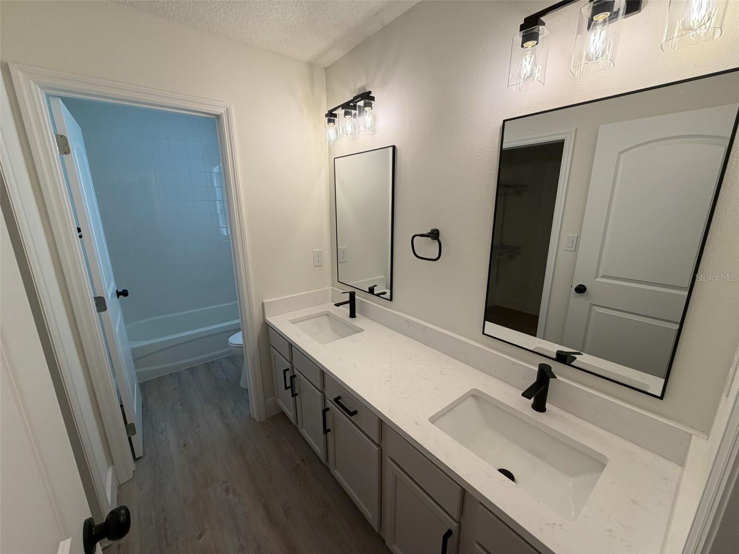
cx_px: 370
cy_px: 277
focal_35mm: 14
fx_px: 299
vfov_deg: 85.7
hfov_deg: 102.1
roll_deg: +0.3
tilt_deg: -14.8
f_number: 2.2
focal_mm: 2.22
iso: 64
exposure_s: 1/120
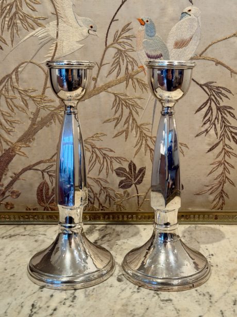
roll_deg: +0.0
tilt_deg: -14.9
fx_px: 438
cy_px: 158
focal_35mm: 48
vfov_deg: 39.7
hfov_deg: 30.2
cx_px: 118
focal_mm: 6.76
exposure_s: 1/50
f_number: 1.78
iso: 200
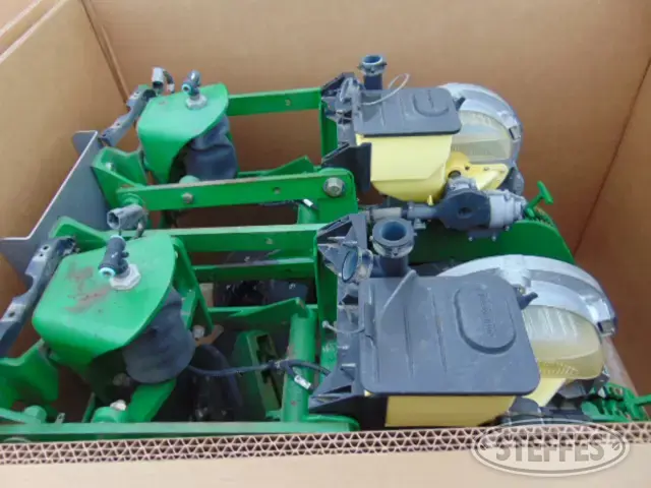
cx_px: 326
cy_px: 244
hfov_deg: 69.4
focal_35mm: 25
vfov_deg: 54.9
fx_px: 470
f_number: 3
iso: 80
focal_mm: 4.5
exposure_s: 1/400
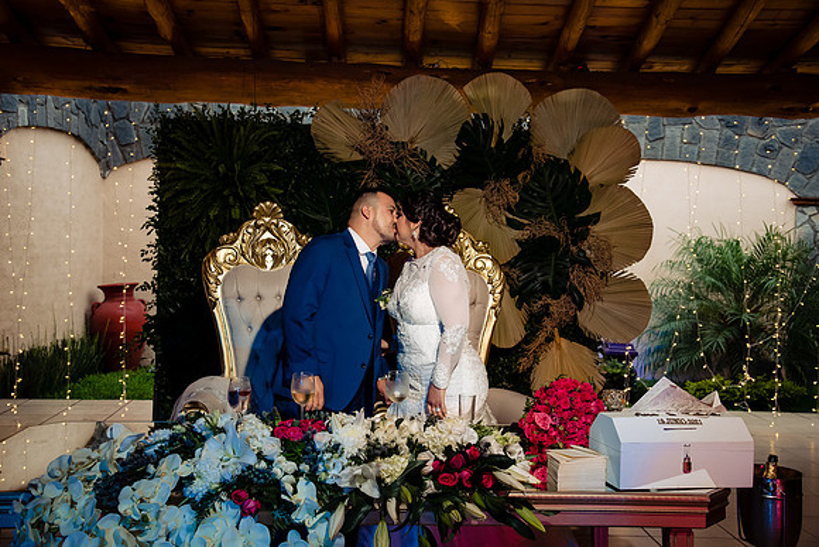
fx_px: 865
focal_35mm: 38
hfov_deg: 50.7
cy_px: 274
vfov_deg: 35.1
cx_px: 410
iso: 2000
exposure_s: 1/125
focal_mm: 38
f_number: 7.1
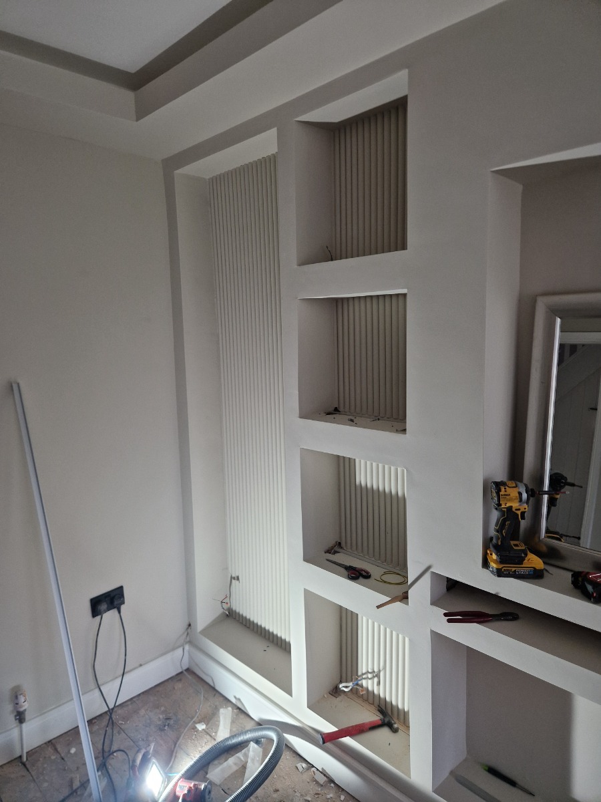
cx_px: 300
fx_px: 532
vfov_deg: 73.9
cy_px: 401
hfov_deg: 58.9
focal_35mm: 23
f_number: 1.8
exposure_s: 1/100
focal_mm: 5.4
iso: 160
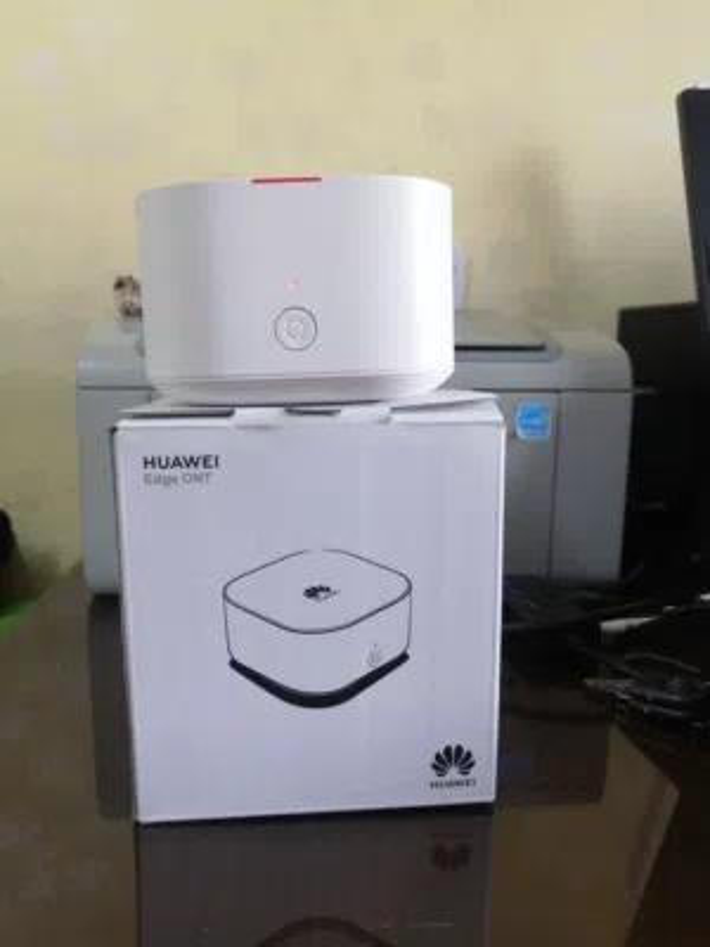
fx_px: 738
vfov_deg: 65.3
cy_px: 474
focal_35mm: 27
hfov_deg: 51.4
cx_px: 355
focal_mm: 3.88
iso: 250
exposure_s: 1/33.3
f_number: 1.8
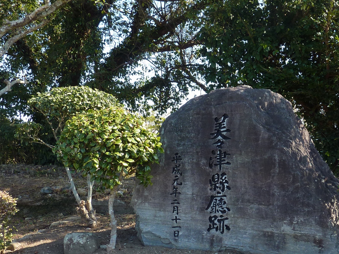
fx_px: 411
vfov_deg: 34.3
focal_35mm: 42
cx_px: 220
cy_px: 145
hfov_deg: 44.3
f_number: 4
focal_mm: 4.1
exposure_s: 1/125
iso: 80
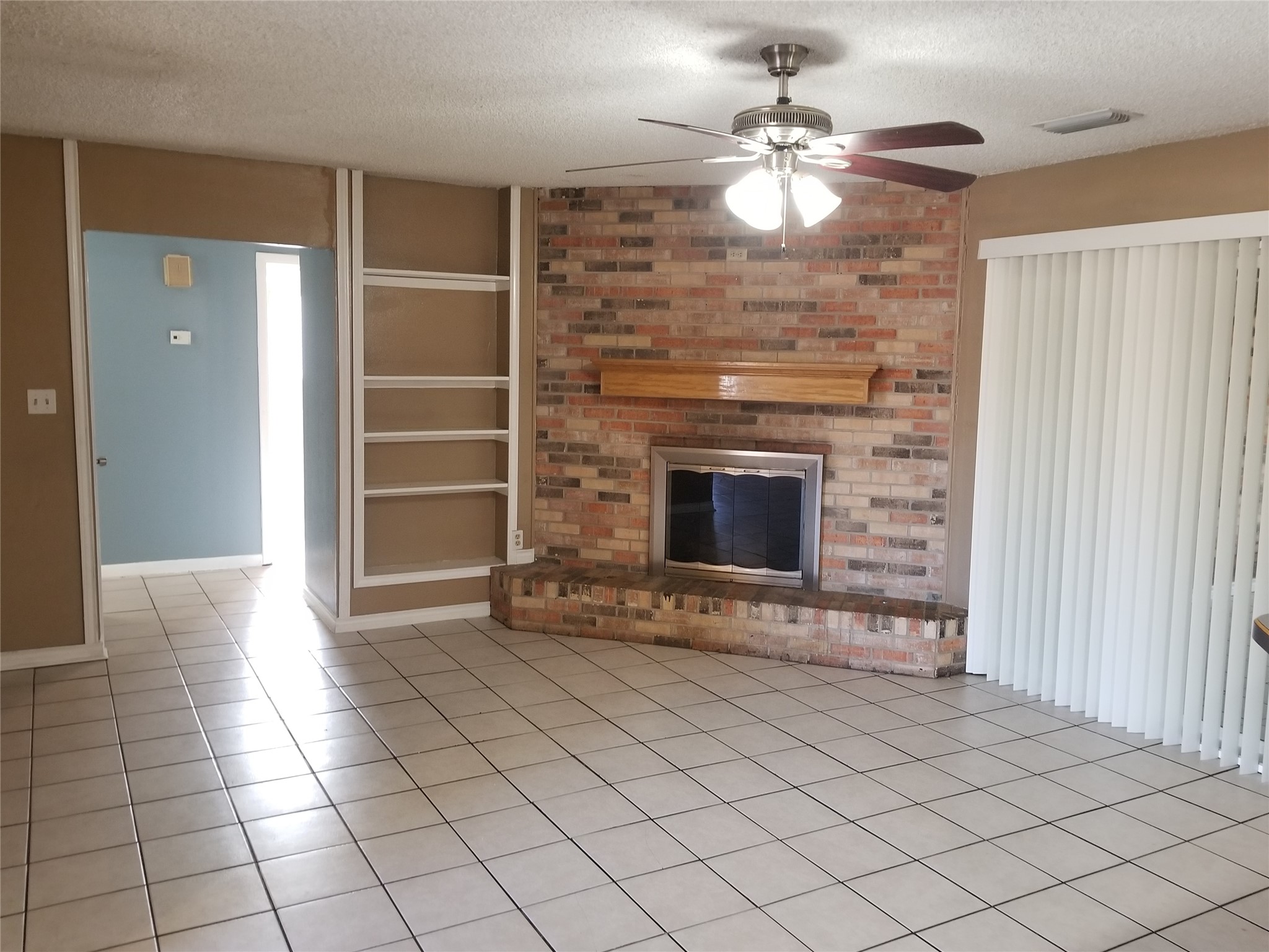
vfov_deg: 53.1
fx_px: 953
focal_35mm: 26
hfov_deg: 67.3
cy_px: 476
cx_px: 634
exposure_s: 1/30
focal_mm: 4.25
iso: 200
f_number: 1.7
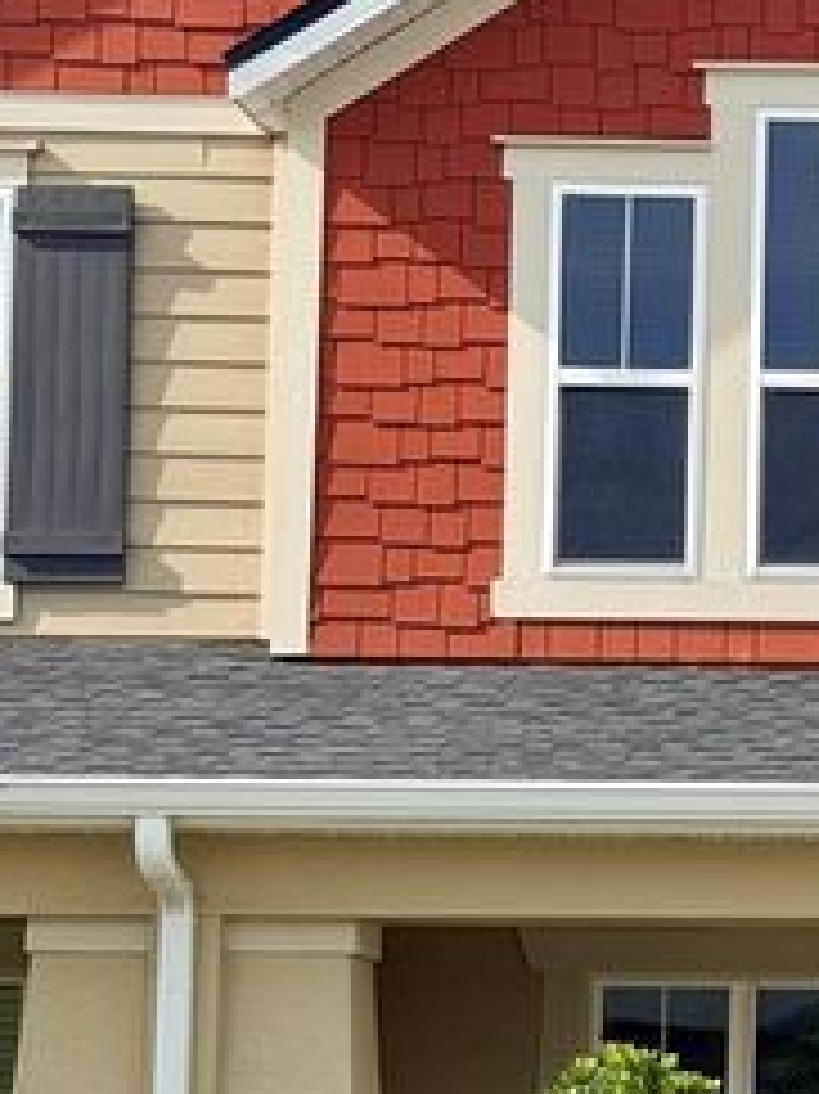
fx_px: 4168
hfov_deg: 11.0
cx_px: 1066
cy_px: 808
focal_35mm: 132
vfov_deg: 14.9
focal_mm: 6.76
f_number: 1.78
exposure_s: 1/3891
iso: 64
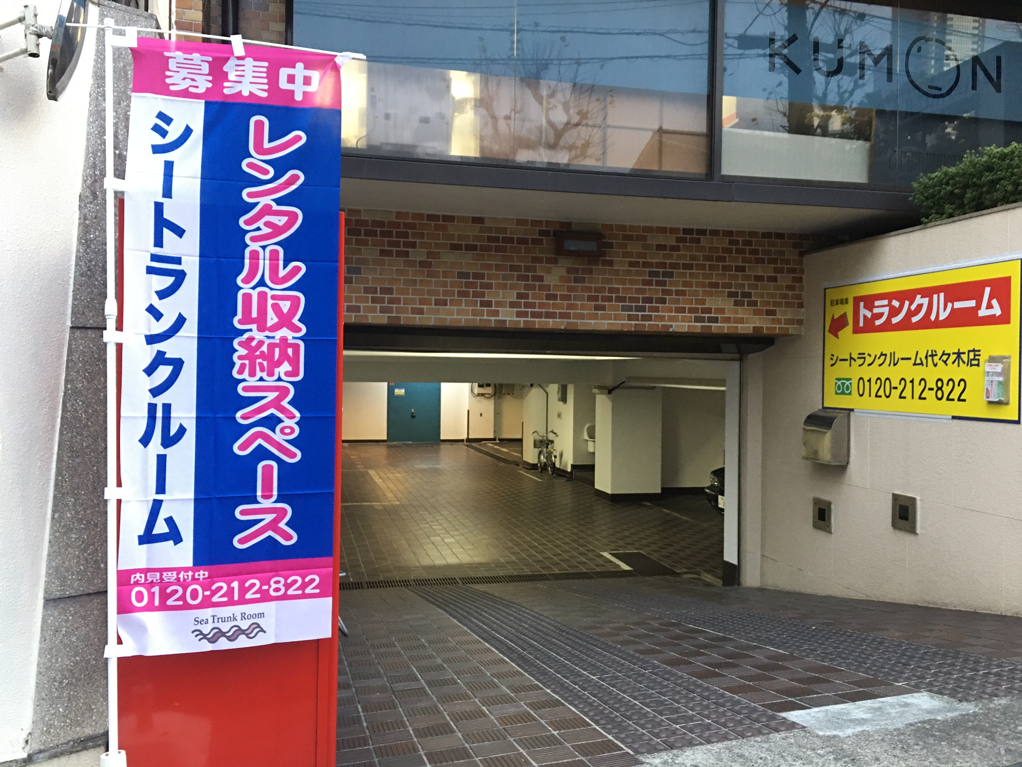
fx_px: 856
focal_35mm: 29
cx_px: 511
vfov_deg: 48.2
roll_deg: -0.8
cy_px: 384
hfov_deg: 61.7
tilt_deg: -0.2
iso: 80
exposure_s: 1/15
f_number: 2.2
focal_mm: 4.15
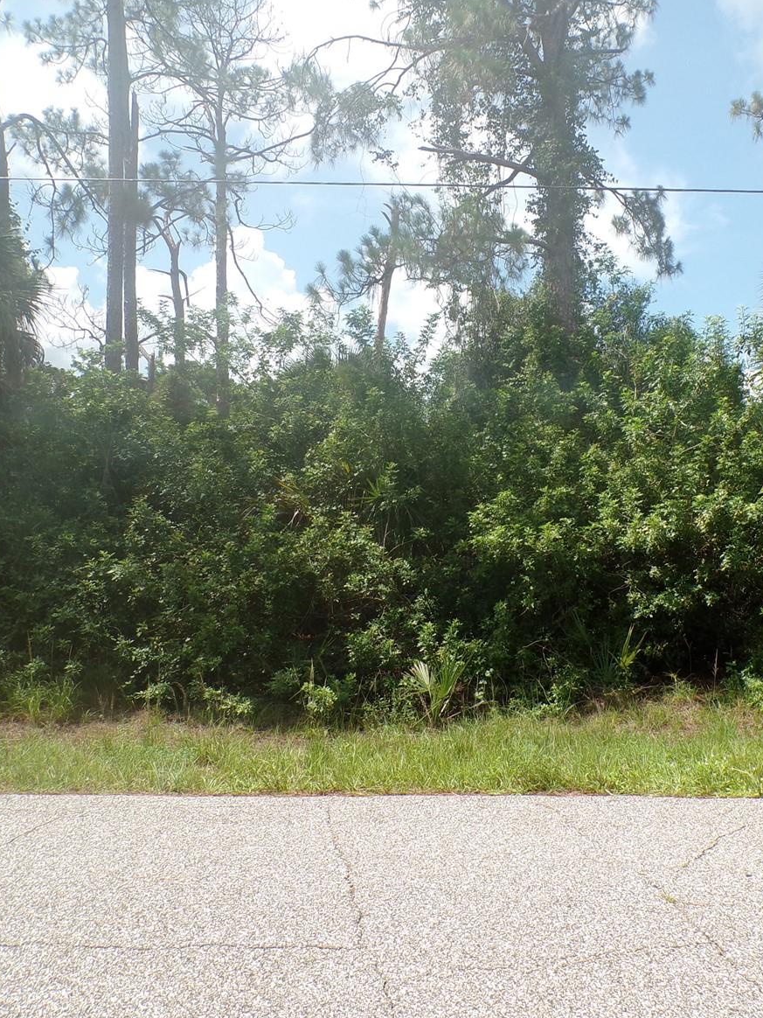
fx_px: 970
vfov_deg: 55.4
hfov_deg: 41.9
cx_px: 551
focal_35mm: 33
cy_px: 507
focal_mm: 4.3
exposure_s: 1/550
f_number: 4.4
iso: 100
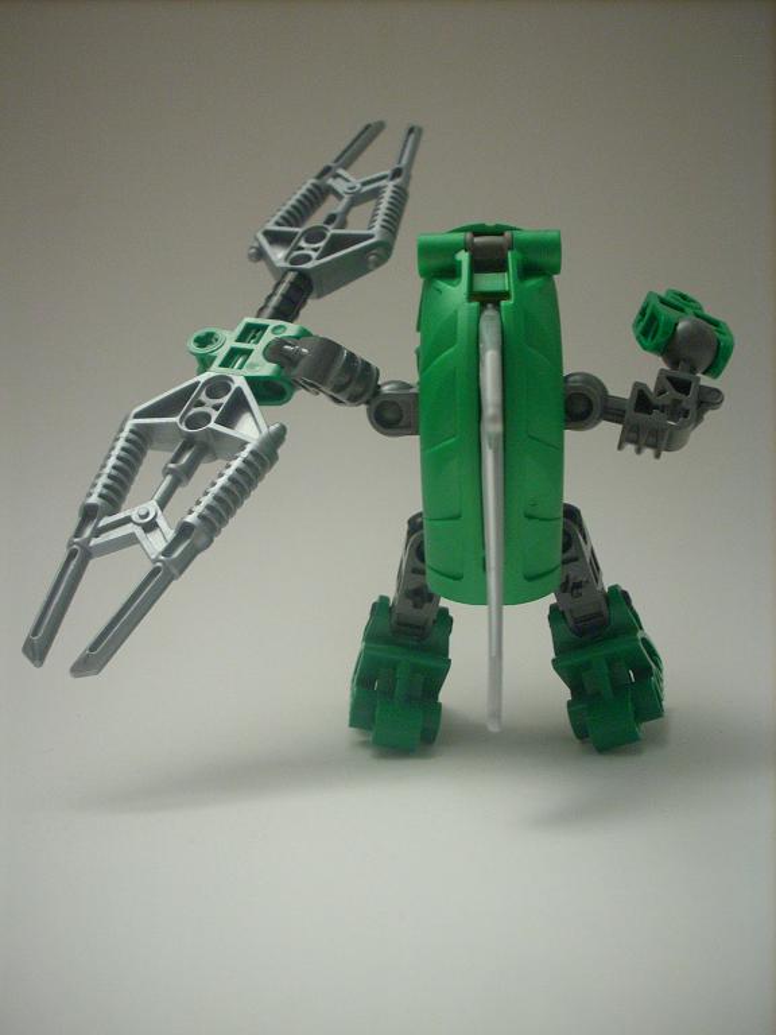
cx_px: 388
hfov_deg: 38.7
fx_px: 1106
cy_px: 518
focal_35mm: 37
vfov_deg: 50.1
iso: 200
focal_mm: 6.2
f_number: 2.8
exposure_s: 1/5.4
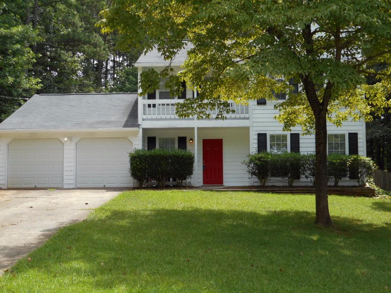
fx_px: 497
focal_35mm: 44
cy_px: 146
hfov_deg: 42.9
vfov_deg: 32.9
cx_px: 196
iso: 80
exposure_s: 1/160
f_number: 4.7
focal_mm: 7.9
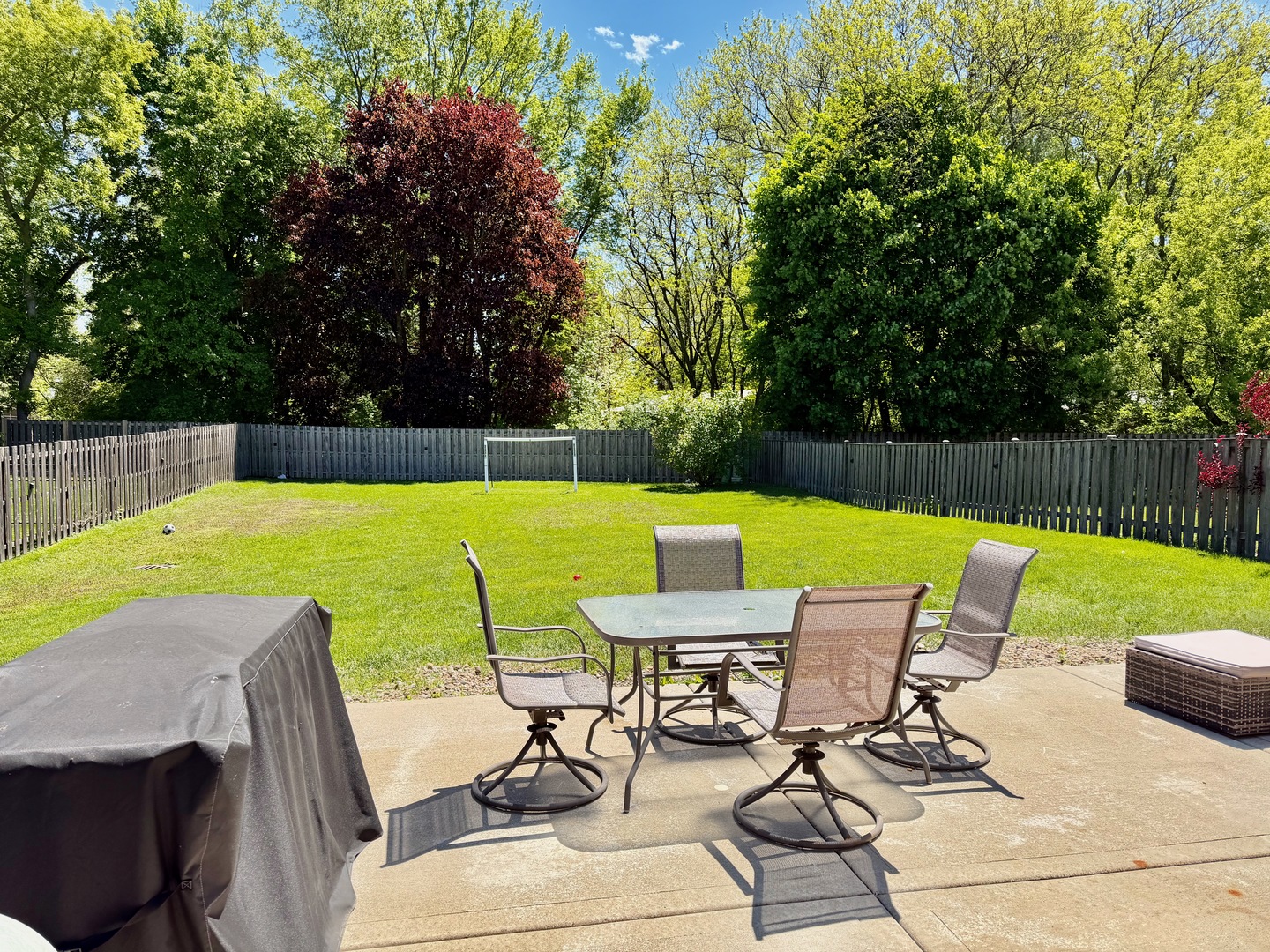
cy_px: 476
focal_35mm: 24
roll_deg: +0.0
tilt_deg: -4.5
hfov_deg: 71.6
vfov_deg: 56.8
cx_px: 635
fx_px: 881
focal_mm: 6.76
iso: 80
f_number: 1.78
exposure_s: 1/2370
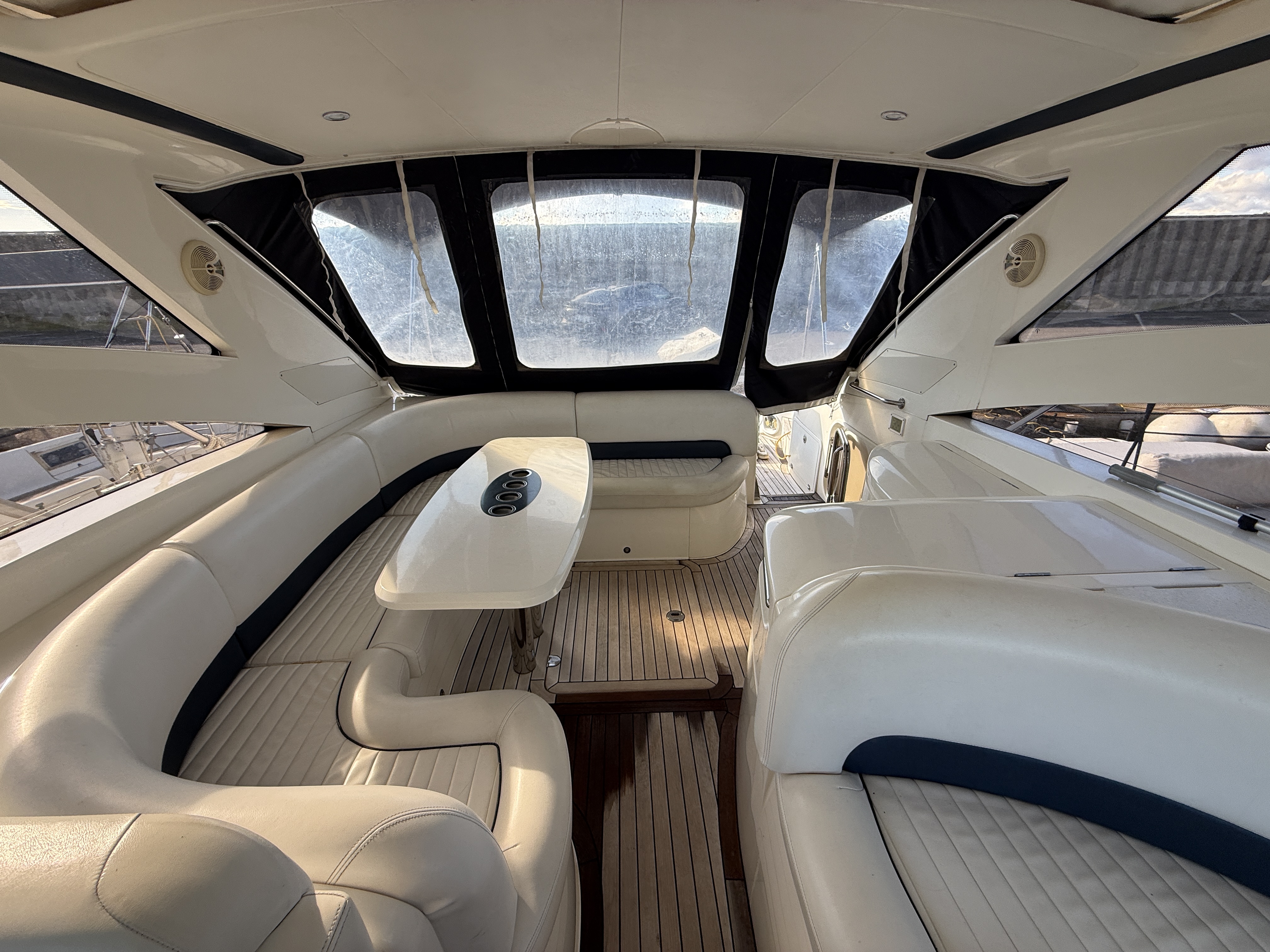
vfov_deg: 85.7
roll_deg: +1.2
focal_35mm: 14
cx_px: 635
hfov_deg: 102.1
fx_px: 514
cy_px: 476
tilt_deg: -22.9
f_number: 2.2
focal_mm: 2.22
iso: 50
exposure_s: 1/304
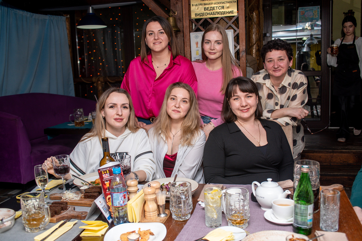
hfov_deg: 48.4
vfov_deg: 33.4
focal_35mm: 40
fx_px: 403
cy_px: 120
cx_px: 191
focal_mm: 38
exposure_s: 1/160
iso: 320
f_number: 4
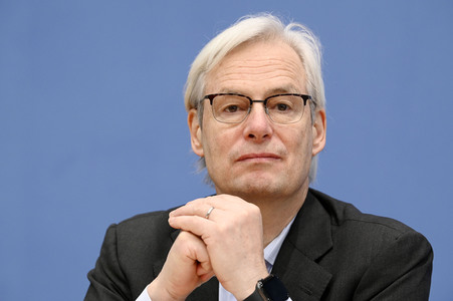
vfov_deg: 8.1
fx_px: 2138
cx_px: 226
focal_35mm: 170
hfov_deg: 12.1
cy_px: 150
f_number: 5
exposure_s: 1/500
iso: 2500
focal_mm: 170
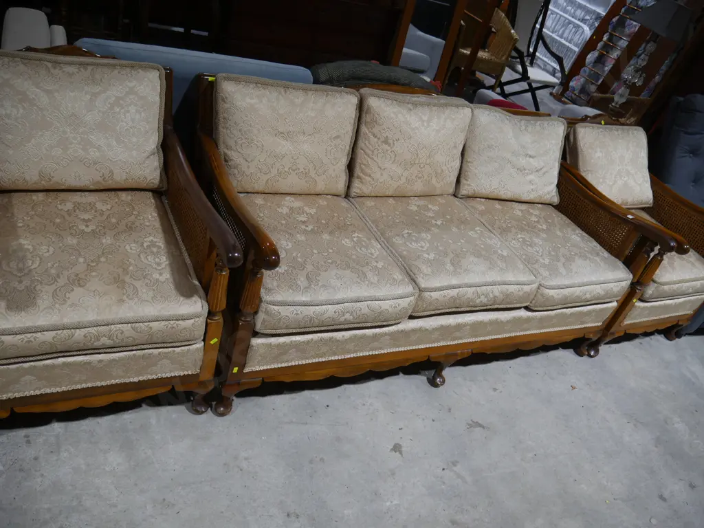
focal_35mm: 30
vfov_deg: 46.8
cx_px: 352
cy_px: 264
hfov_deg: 60.0
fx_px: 610
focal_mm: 15
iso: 200
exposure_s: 1/80
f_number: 3.6
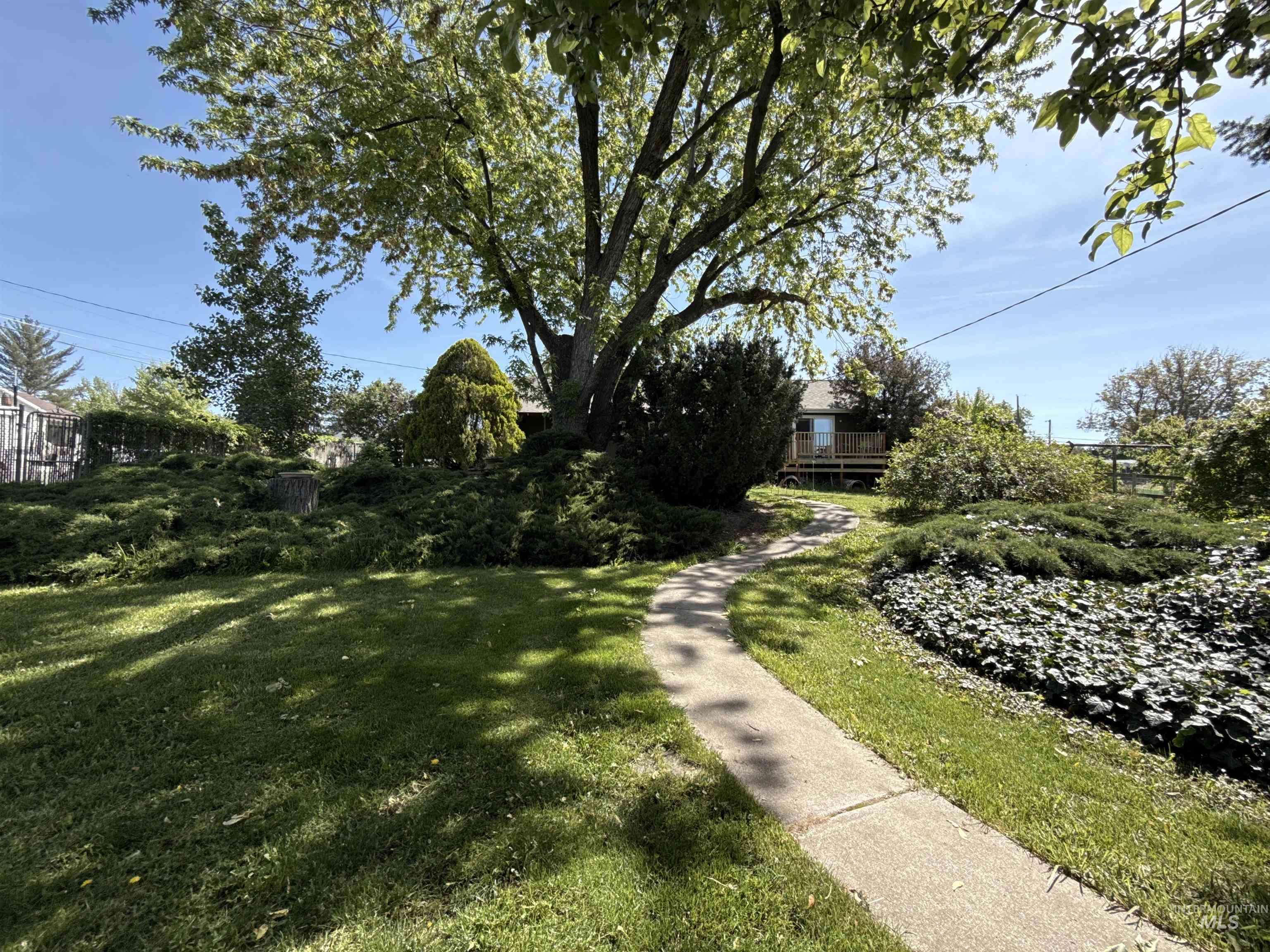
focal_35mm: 14
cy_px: 476
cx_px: 635
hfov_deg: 102.1
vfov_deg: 85.7
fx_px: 514
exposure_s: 1/607
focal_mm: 2.22
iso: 64
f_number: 2.2
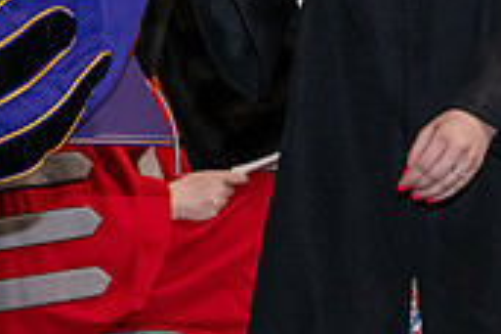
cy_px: -174
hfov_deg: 8.7
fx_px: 3298
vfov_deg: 5.7
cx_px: 100
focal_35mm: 237
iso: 2500
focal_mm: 70
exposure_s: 1/200
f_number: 5
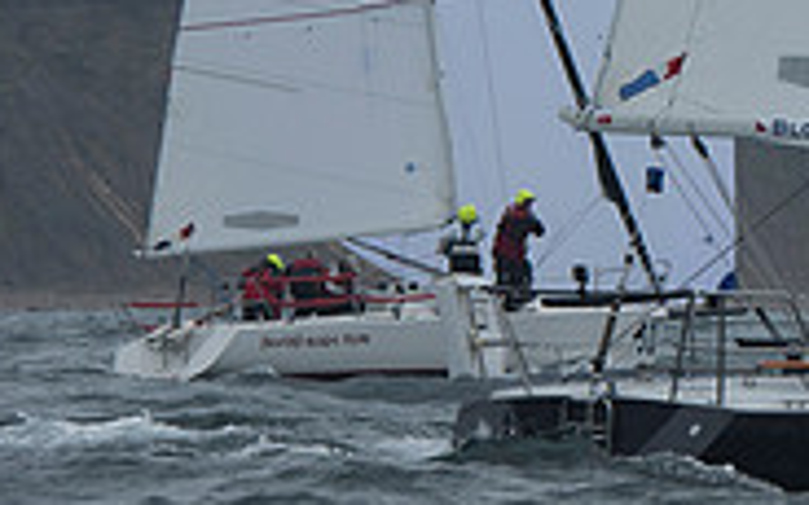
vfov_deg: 3.0
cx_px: 1253
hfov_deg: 4.8
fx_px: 9547
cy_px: -7
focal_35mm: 433
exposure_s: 1/1000
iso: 320
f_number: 6.3
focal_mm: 135
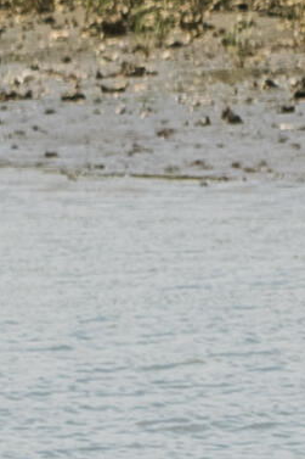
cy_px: 100
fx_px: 13597
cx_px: -1265
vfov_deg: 1.9
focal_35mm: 1069
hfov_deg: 1.3
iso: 160
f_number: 4
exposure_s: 1/2500
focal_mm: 105
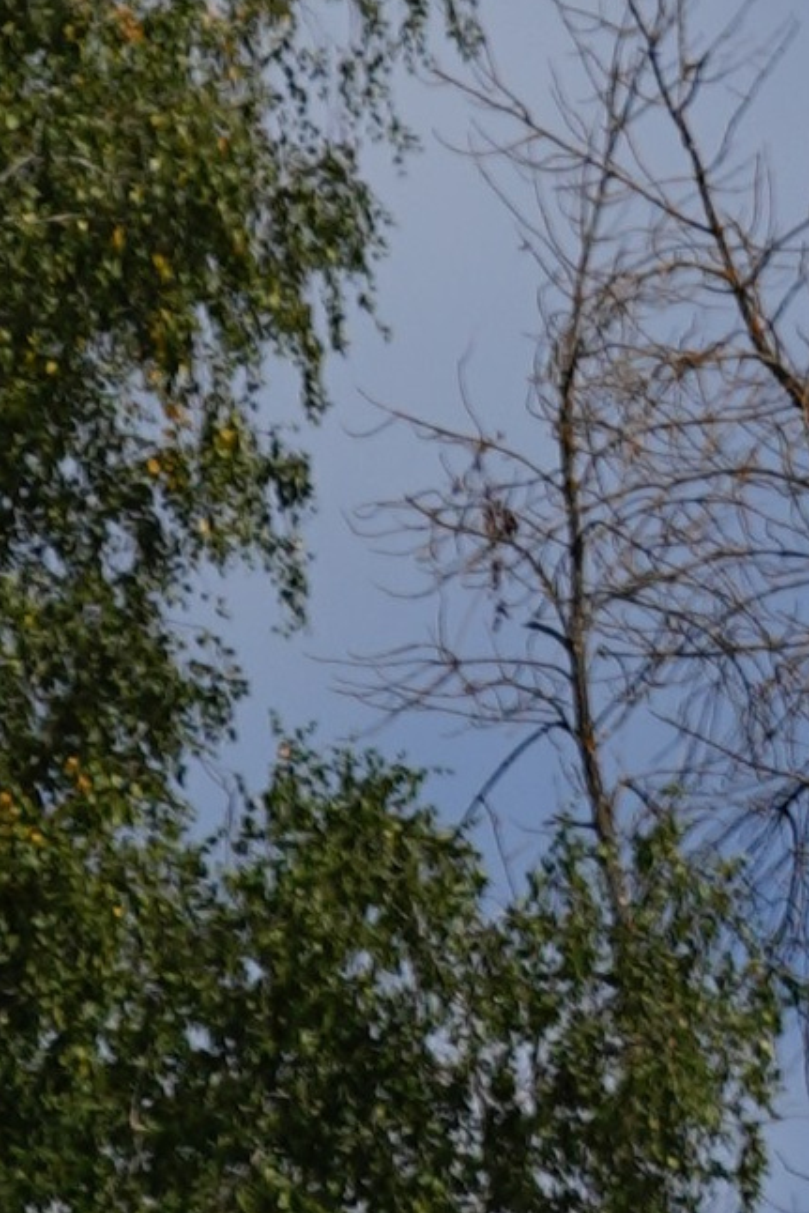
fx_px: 7209
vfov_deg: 8.3
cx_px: -208
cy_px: 3538
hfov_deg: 6.4
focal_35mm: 214
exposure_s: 1/1250
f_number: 4
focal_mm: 24
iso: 80
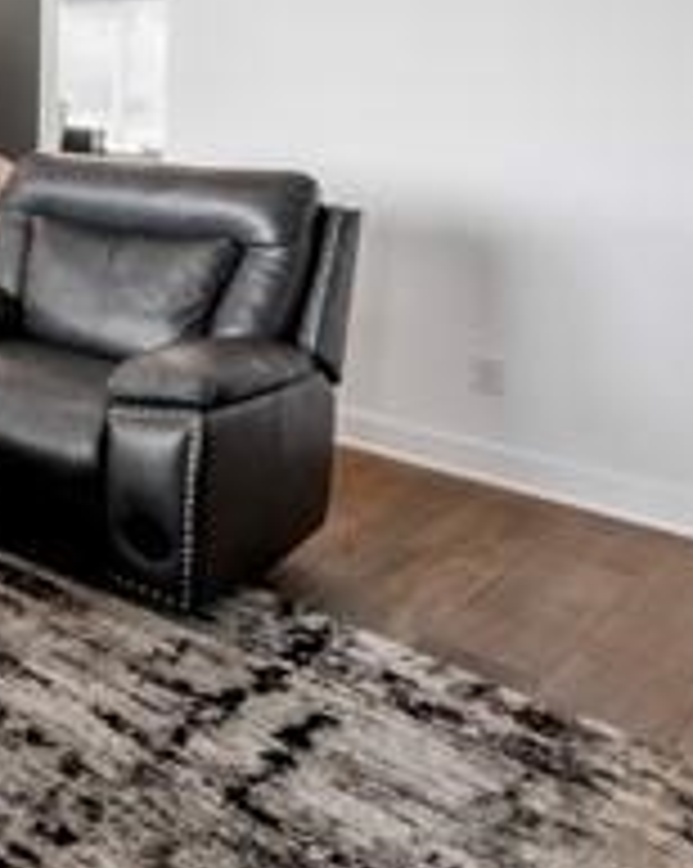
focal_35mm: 35
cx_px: -522
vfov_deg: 45.1
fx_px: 899
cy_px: 36
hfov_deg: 23.4
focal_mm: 12
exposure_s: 4
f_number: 9
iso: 250
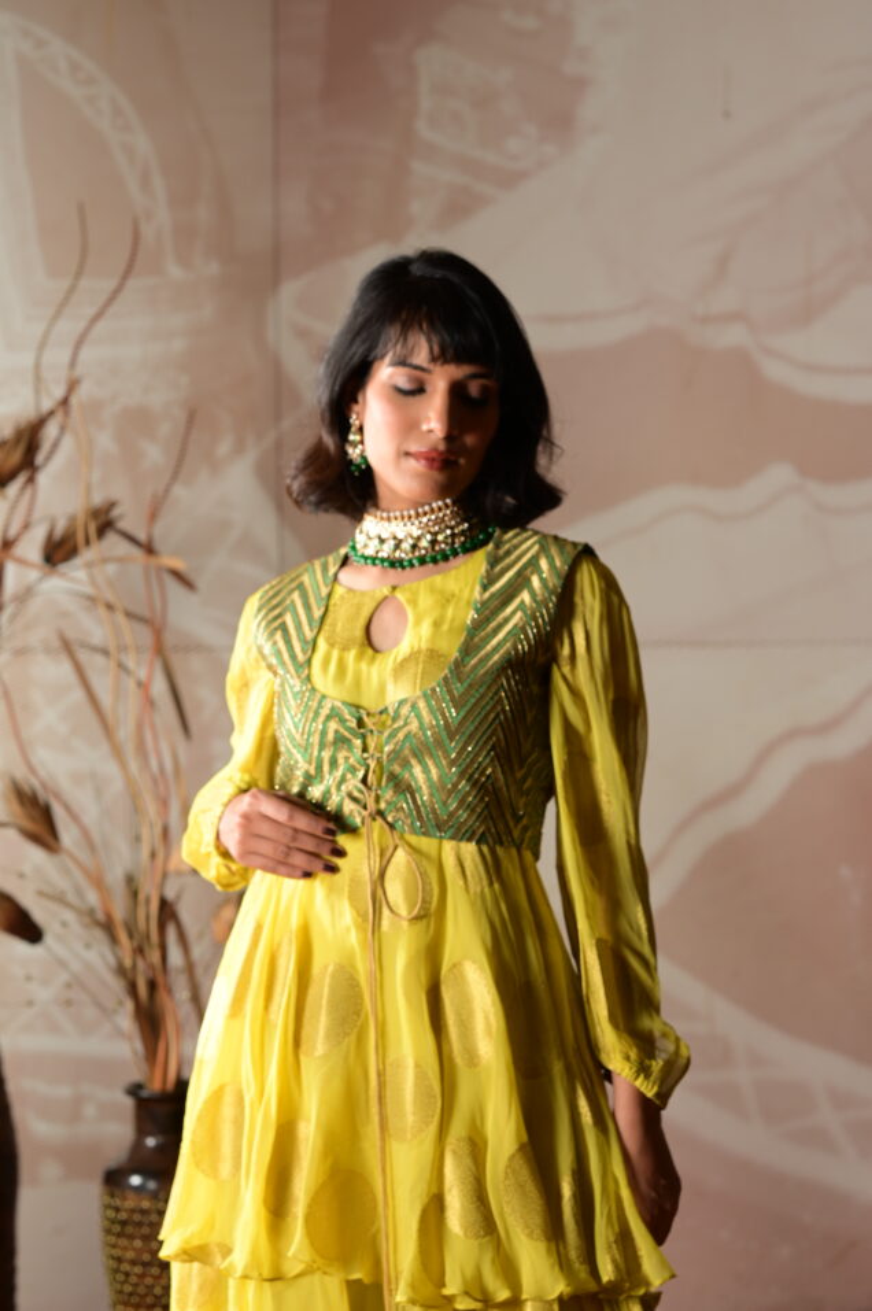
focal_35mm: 85
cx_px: 436
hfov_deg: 16.0
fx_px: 3093
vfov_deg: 23.9
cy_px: 656
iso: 200
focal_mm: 85
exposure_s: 1/100
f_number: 5.6
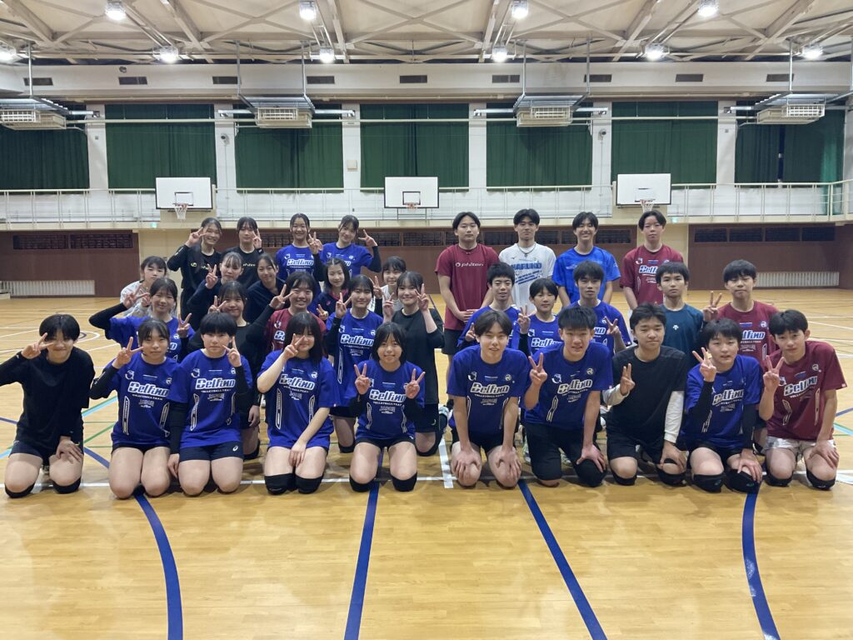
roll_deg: -0.3
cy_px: 320
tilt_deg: -4.8
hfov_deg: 61.7
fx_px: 715
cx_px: 426
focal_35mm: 29
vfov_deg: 48.2
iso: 160
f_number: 1.8
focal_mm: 3
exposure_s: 1/60
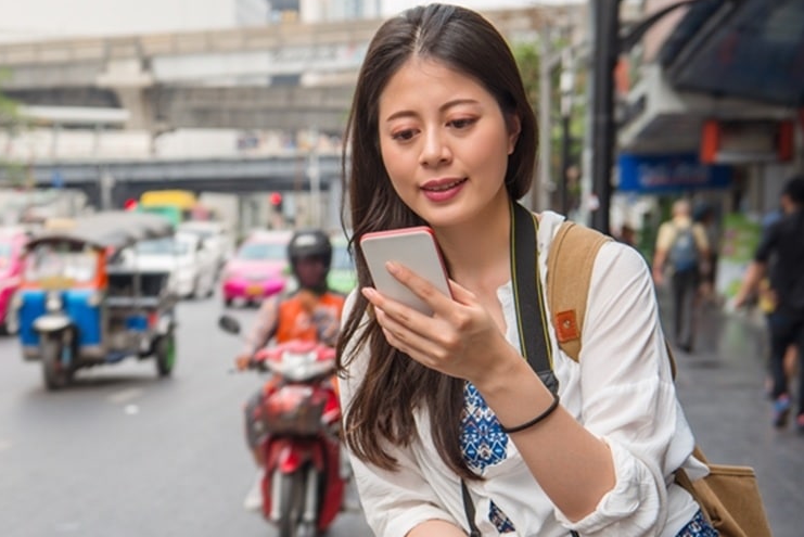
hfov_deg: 26.5
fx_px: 1698
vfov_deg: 17.9
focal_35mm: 76
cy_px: 335
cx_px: 255
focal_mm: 55
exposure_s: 1/200
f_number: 5
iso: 100
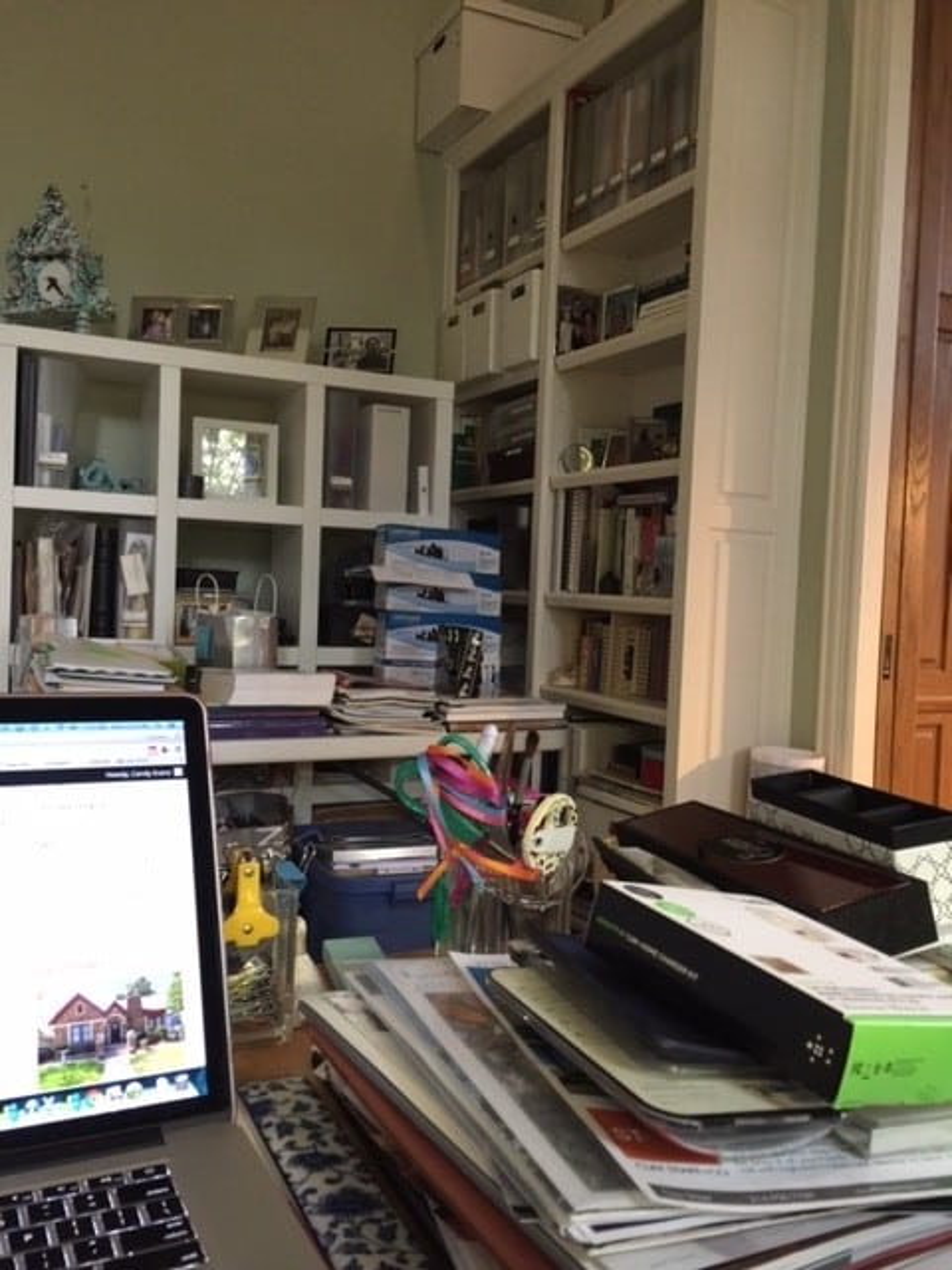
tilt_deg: -2.4
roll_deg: -2.0
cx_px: 476
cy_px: 635
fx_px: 1063
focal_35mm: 29
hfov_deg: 48.2
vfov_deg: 61.7
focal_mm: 4.15
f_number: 2.2
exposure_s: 1/4
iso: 80
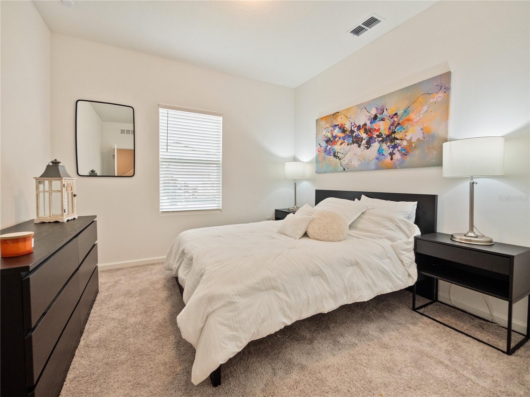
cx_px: 265
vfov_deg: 85.7
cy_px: 198
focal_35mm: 14
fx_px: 214
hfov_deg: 102.1
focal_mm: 7
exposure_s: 1/60
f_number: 4
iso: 640
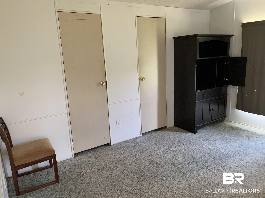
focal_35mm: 27
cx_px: 130
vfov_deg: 51.4
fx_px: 207
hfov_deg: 65.3
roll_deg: +2.4
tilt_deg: -10.1
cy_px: 100
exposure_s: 1/60
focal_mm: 4.25
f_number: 1.8
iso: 320
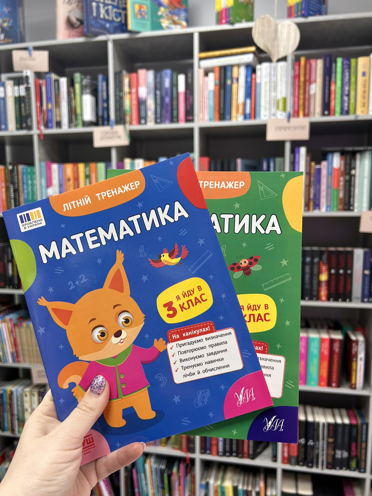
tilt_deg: -6.3
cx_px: 188
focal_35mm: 28
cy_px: 261
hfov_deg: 49.7
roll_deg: +0.1
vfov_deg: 63.4
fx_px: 401
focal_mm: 5.7
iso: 64
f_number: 1.5
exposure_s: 1/100
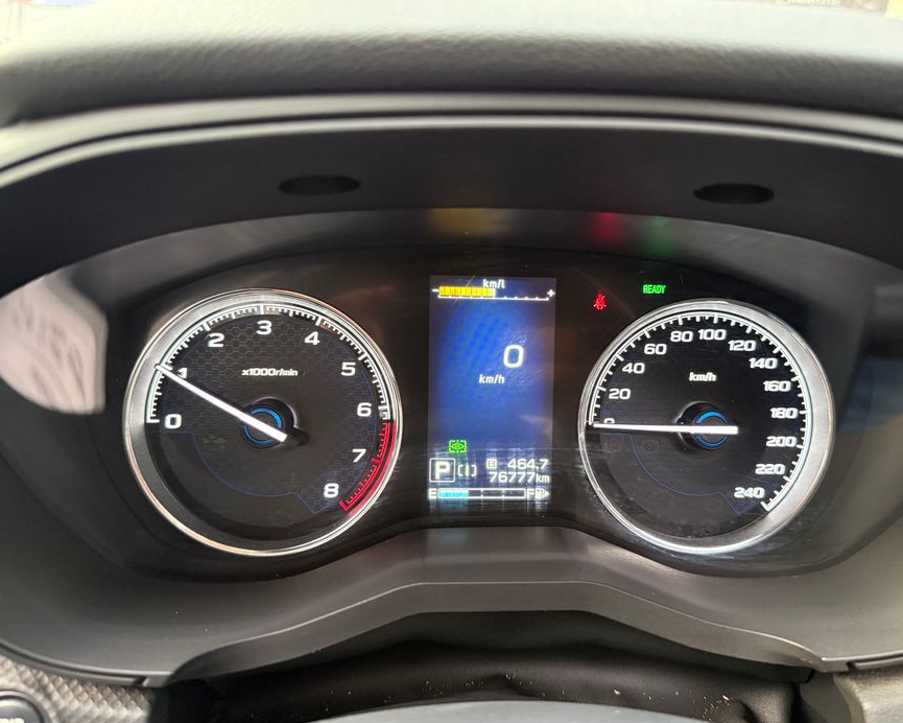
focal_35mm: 26
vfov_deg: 54.9
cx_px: 486
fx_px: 695
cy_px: 369
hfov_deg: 65.9
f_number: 1.78
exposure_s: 1/53
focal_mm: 6.76
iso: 800
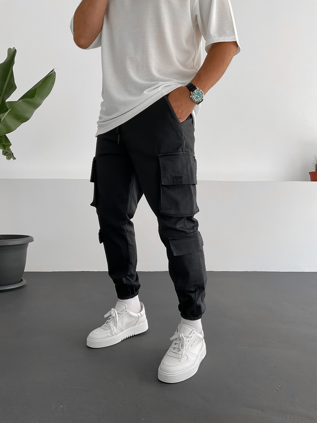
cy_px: 212
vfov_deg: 61.7
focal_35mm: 29
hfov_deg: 48.2
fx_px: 354
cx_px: 158
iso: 32
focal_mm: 3
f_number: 1.8
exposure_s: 1/120
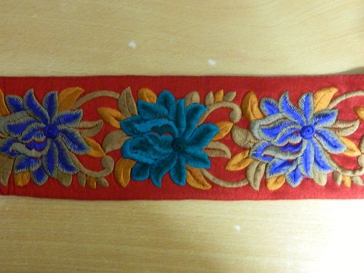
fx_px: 494
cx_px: 182
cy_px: 136
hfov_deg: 40.4
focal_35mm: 47
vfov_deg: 30.9
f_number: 3.6
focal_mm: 8.4
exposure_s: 1/3
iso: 800
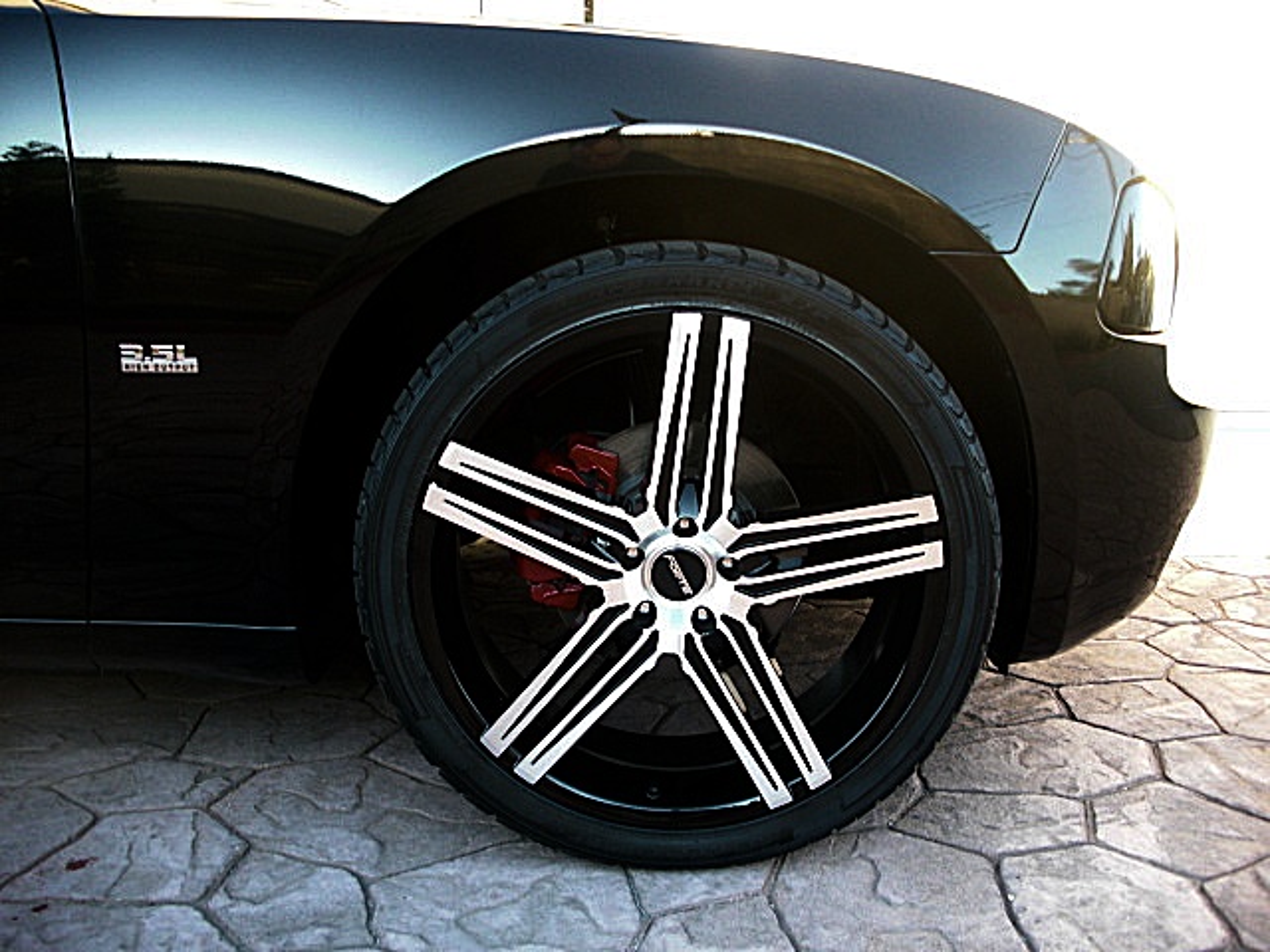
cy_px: 476
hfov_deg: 51.4
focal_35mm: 36
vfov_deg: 39.7
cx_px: 635
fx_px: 1321
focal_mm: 6.3
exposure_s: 1/100
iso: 200
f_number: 2.8
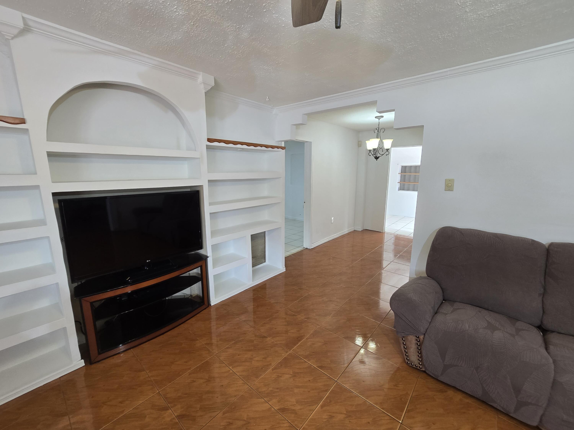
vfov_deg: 89.9
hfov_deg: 106.2
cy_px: 215
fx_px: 216
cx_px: 287
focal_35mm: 13
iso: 125
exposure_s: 1/60
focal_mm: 2.2
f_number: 2.2
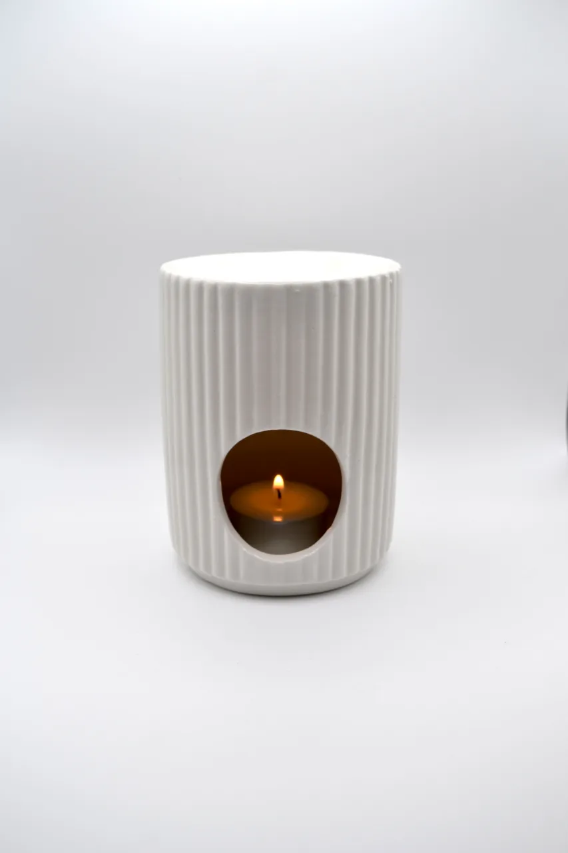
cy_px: 426
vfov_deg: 51.3
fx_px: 888
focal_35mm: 38
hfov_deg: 35.5
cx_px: 284
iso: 100
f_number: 5.6
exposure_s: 1/80
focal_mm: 25
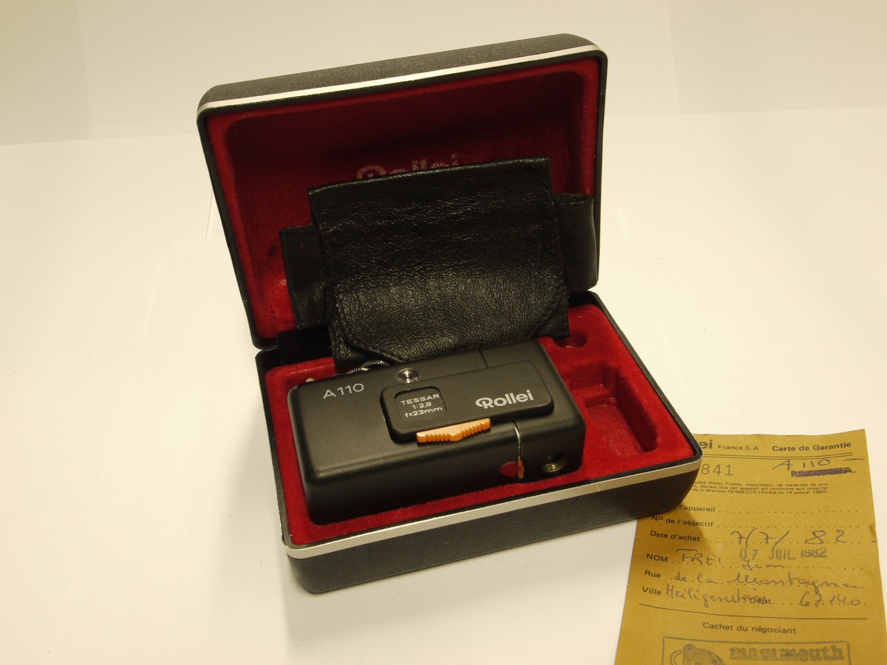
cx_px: 444
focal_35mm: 36
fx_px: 922
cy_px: 332
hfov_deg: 51.4
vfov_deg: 39.7
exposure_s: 1/13
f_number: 8
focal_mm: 18
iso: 400
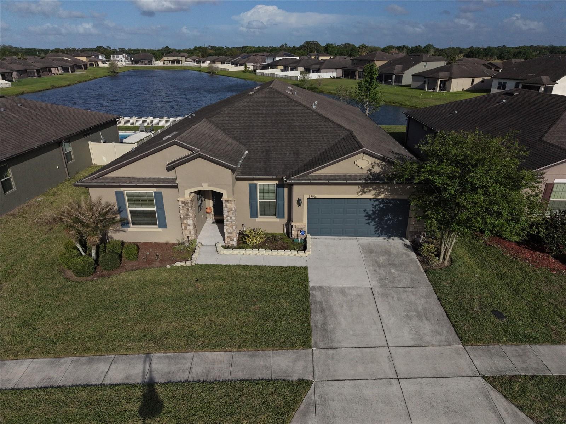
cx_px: 283
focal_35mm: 24
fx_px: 392
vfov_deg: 56.8
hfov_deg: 71.6
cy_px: 212
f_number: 1.8
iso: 400
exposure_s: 1/4000
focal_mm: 8.67
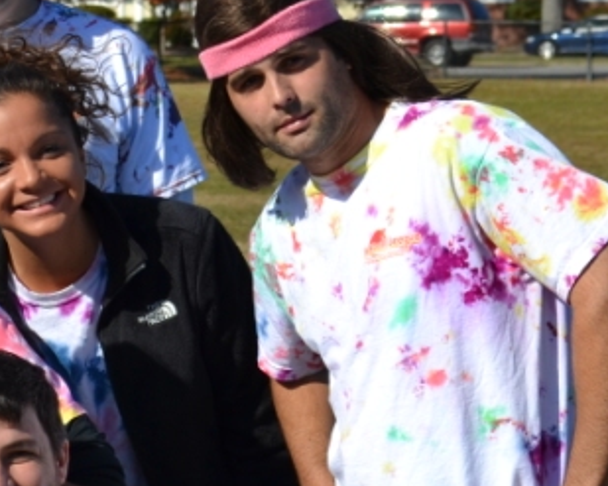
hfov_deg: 8.4
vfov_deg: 6.9
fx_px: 4029
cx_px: -291
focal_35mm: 224
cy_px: 251
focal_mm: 48
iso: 100
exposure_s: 1/320
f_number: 9
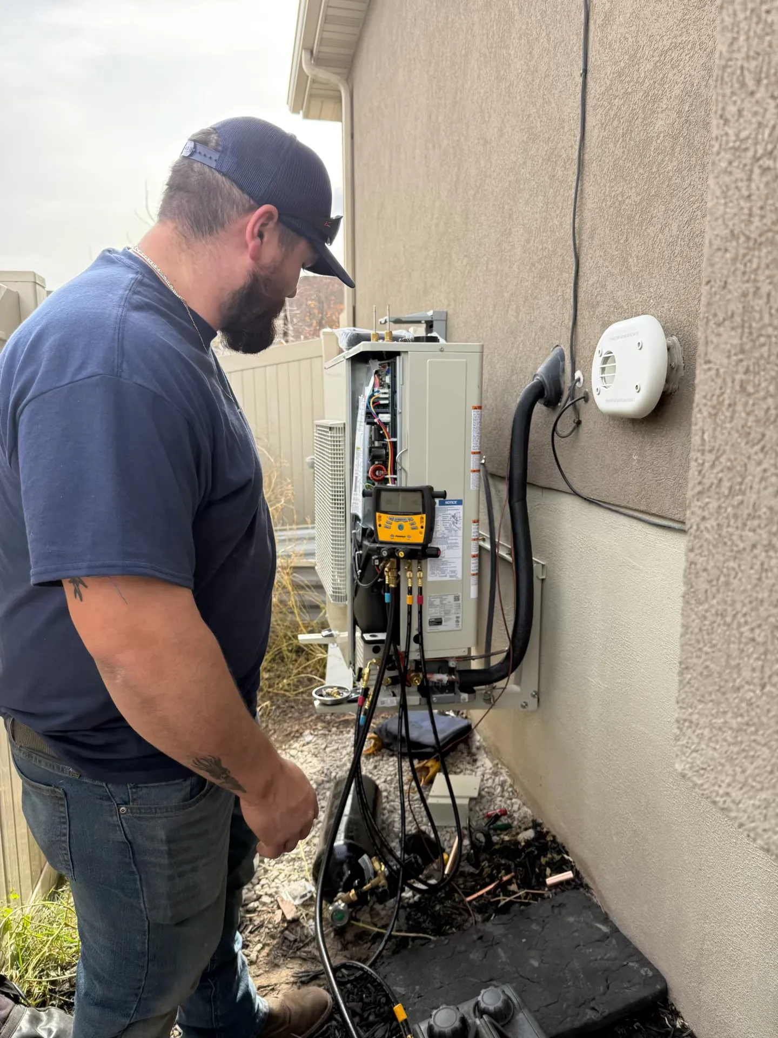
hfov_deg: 56.8
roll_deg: -0.9
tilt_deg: -9.0
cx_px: 389
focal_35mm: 24
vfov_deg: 71.6
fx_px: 719
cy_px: 519
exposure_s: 1/979
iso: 100
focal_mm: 6.76
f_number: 1.78
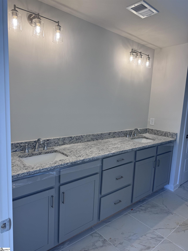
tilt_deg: -9.8
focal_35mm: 24
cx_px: 94
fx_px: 174
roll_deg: -3.0
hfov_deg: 56.8
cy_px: 126
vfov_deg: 71.6
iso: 64
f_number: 1.78
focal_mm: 6.76
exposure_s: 1/167
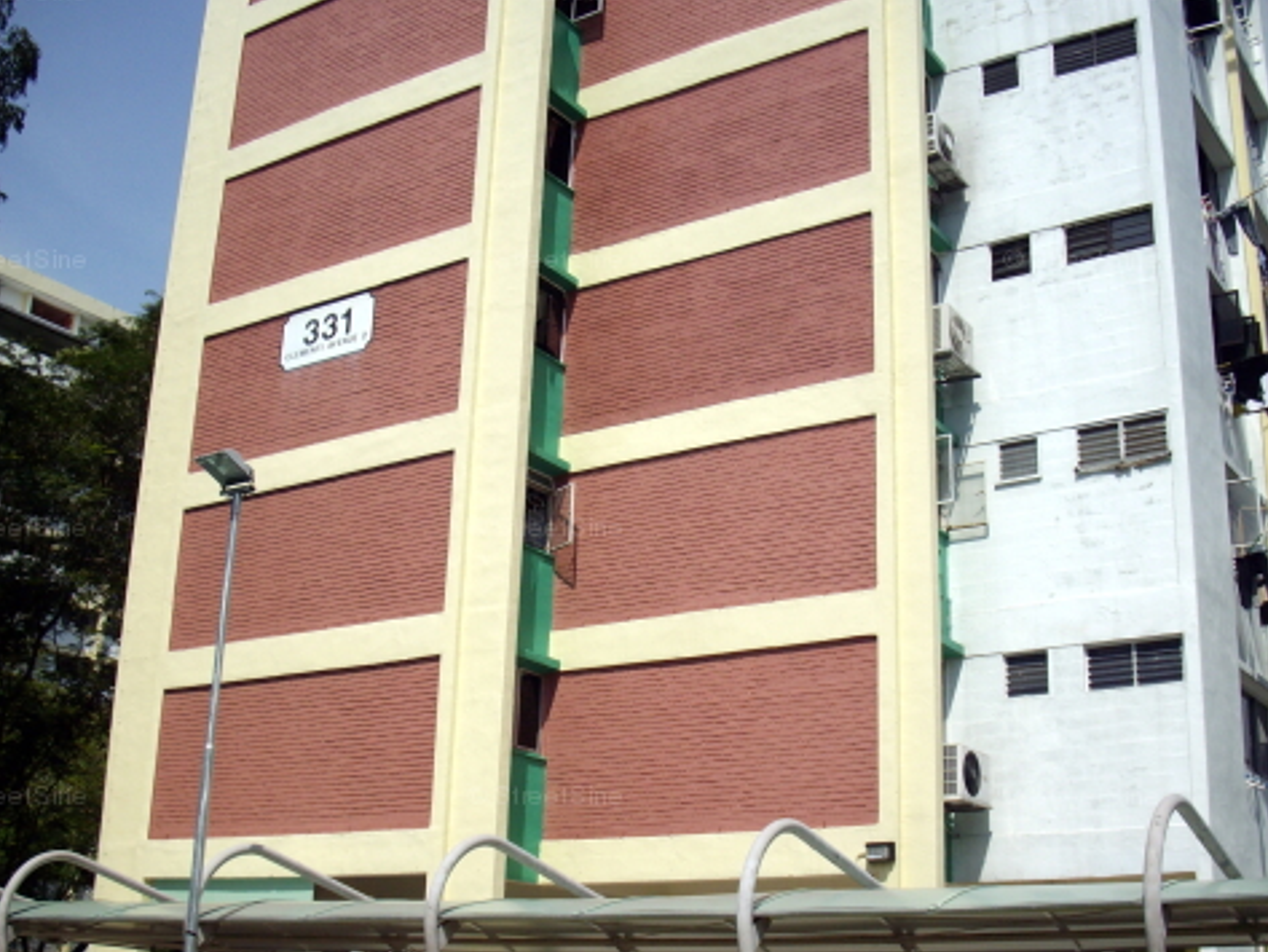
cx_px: 668
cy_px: 531
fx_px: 1576
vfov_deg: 33.6
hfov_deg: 43.8
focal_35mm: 43
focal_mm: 6.2
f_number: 5.6
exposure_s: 1/500
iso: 80
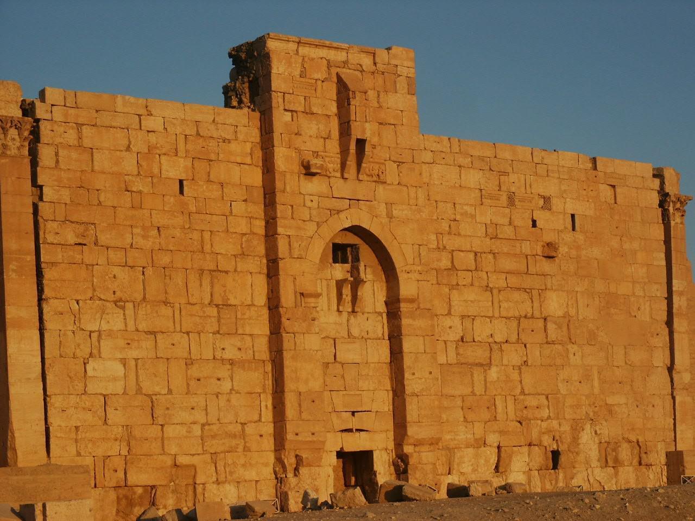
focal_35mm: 87
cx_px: 348
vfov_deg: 17.0
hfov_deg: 22.5
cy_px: 260
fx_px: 1747
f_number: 8
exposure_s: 1/180
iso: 64
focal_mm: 17.27
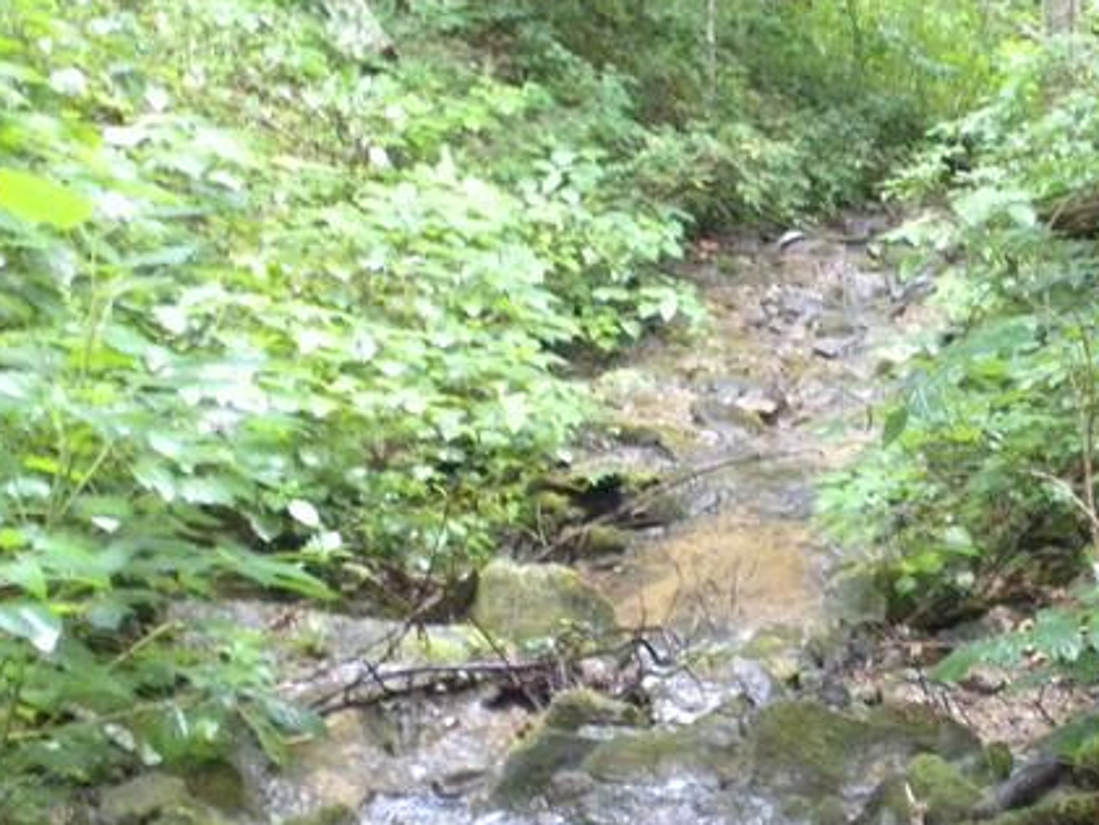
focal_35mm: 90
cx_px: 885
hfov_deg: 21.5
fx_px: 2858
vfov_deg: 16.4
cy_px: 556
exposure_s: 1/30
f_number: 3.5
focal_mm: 6.6
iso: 779
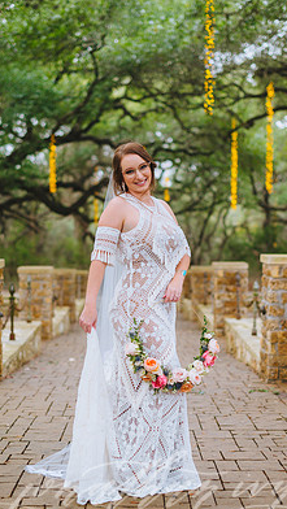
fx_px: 810
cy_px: 249
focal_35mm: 60
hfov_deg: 20.1
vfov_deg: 34.9
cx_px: 149
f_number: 2
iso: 320
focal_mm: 50
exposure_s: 1/400
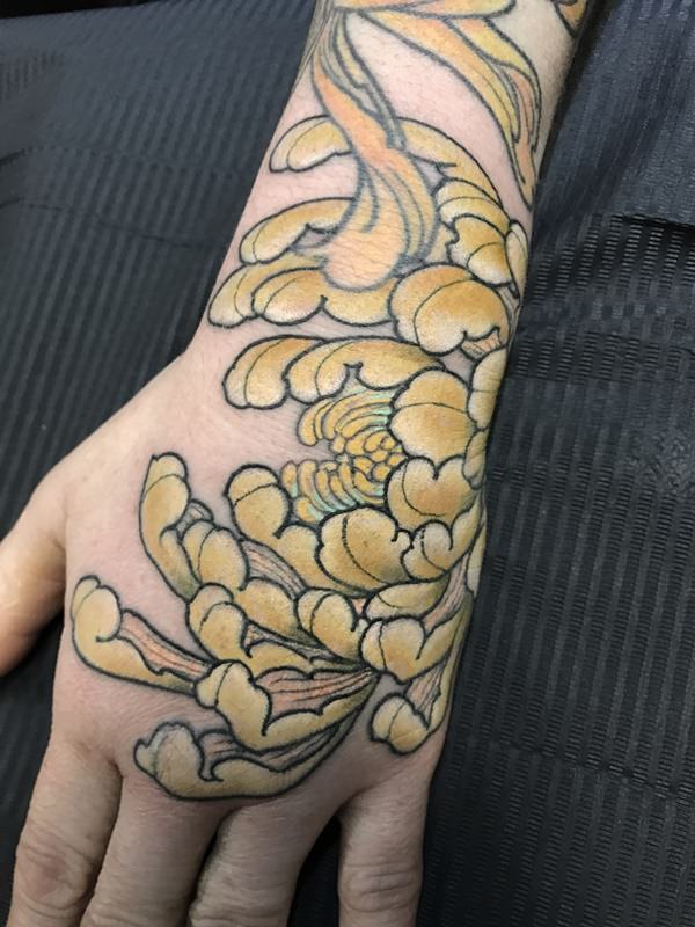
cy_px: 464
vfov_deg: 63.4
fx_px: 750
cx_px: 348
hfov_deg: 49.7
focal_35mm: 28
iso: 40
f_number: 1.8
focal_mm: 3.99
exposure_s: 1/17
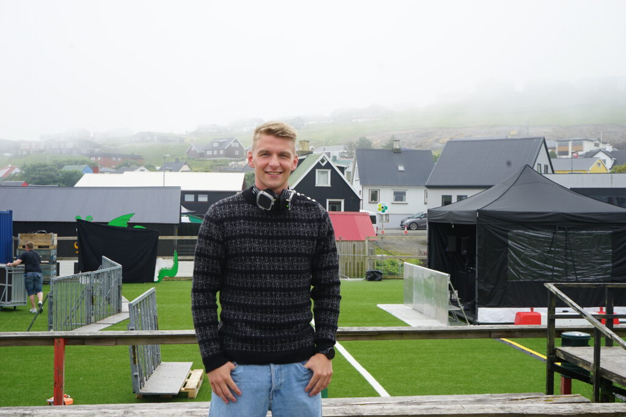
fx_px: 730
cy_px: 208
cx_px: 313
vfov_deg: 31.9
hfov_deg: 46.4
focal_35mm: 42
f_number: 11
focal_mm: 42
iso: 100
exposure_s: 1/80
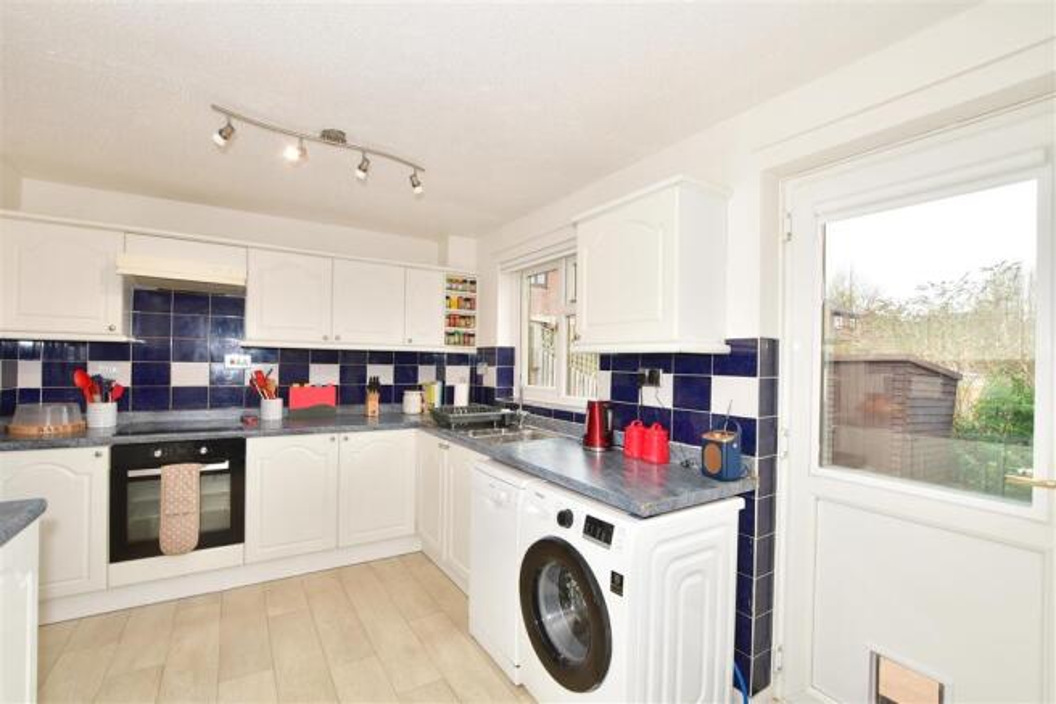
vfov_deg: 77.3
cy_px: 352
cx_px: 528
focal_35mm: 15
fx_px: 440
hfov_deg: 100.4
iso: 200
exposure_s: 1/30
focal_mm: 10
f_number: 8
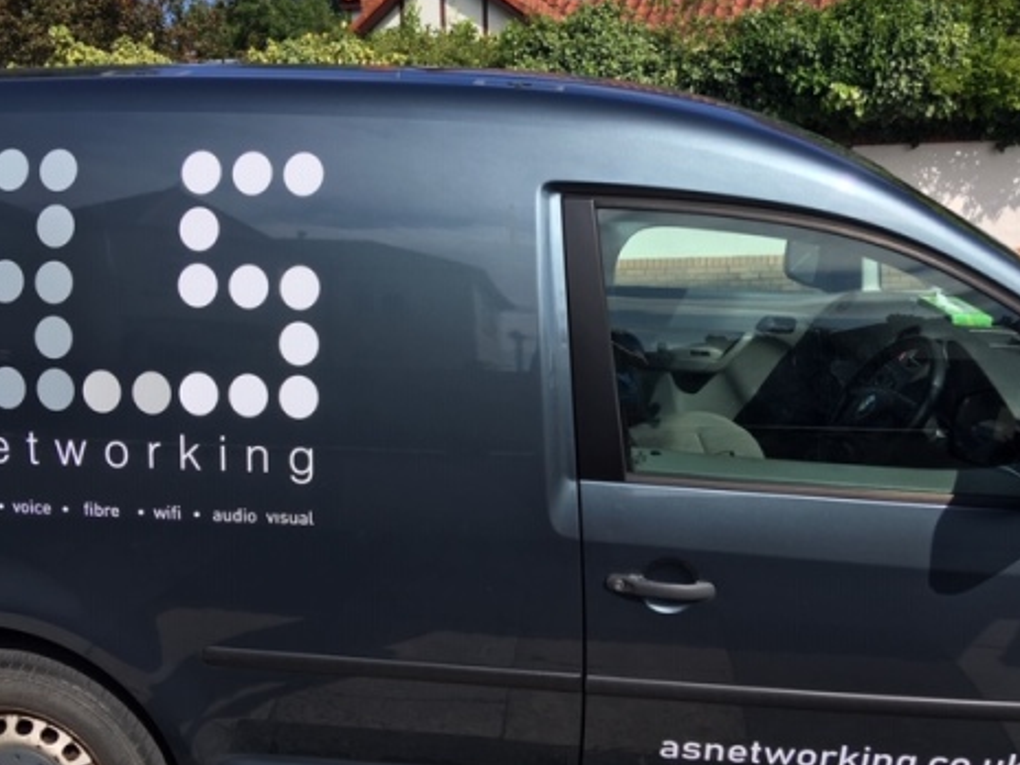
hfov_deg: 56.8
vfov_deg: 44.2
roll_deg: +1.2
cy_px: 367
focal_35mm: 32
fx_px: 943
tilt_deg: -12.6
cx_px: 479
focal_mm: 4.15
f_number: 2.2
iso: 25
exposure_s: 1/1425
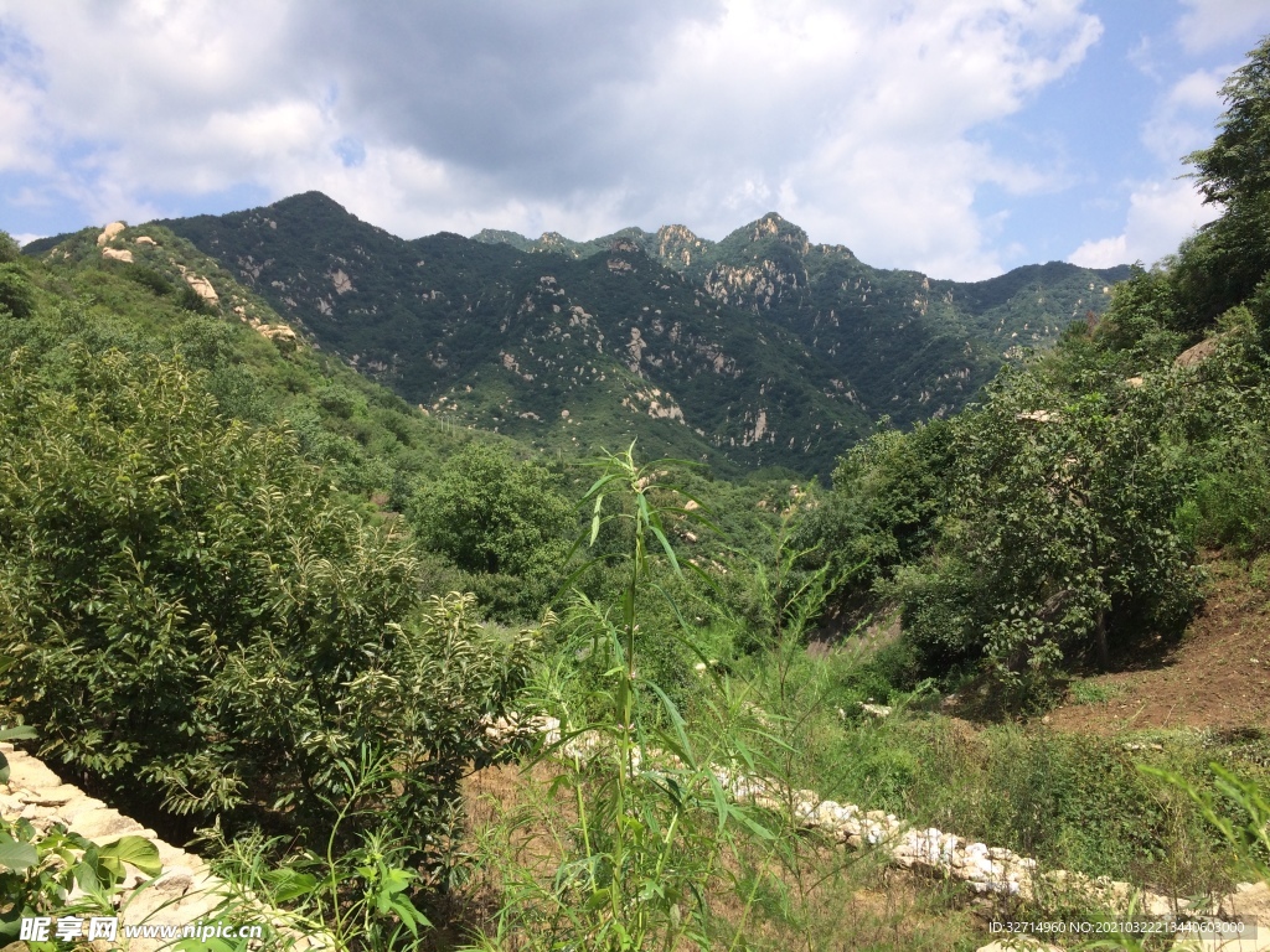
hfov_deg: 61.7
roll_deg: +2.2
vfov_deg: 48.2
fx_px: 1064
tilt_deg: +0.2
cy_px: 476
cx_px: 635
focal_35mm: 29
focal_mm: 4.15
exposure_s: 1/1520
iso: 32
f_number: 2.2
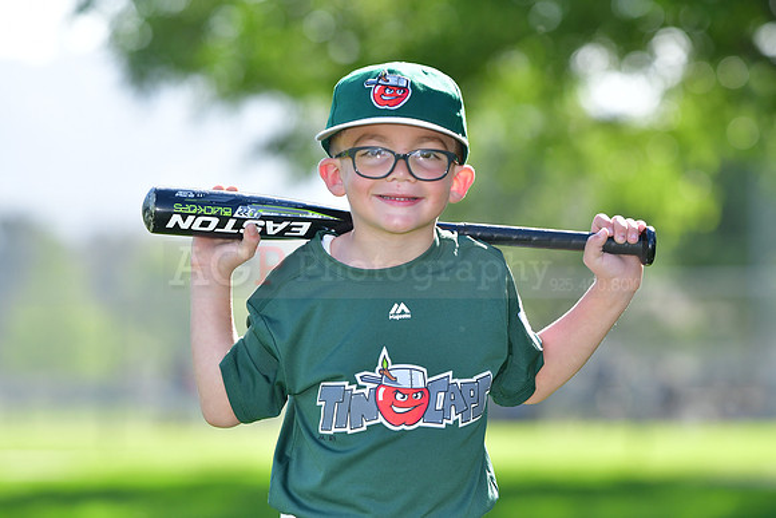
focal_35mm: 232
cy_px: 259
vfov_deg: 5.9
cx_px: 388
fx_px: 5013
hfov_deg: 8.9
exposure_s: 1/1250
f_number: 4
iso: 400
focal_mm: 155
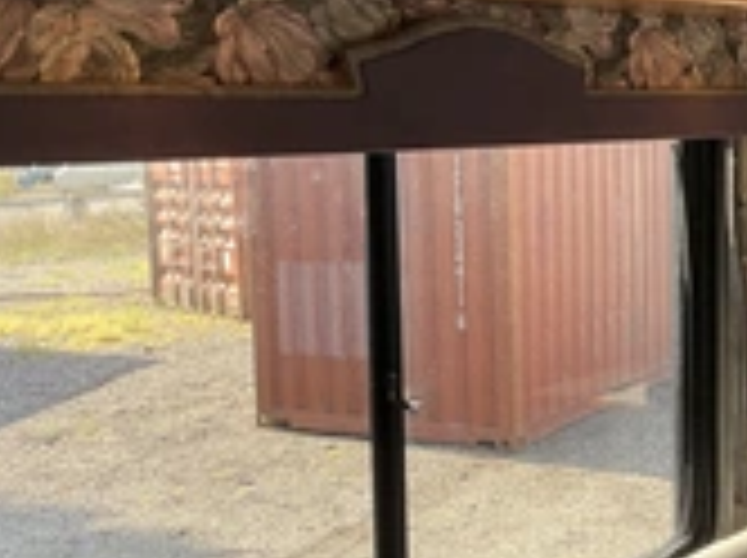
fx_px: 1508
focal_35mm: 70
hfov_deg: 27.6
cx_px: 526
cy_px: 297
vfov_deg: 21.0
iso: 25
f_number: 1.8
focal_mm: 3
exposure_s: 1/122
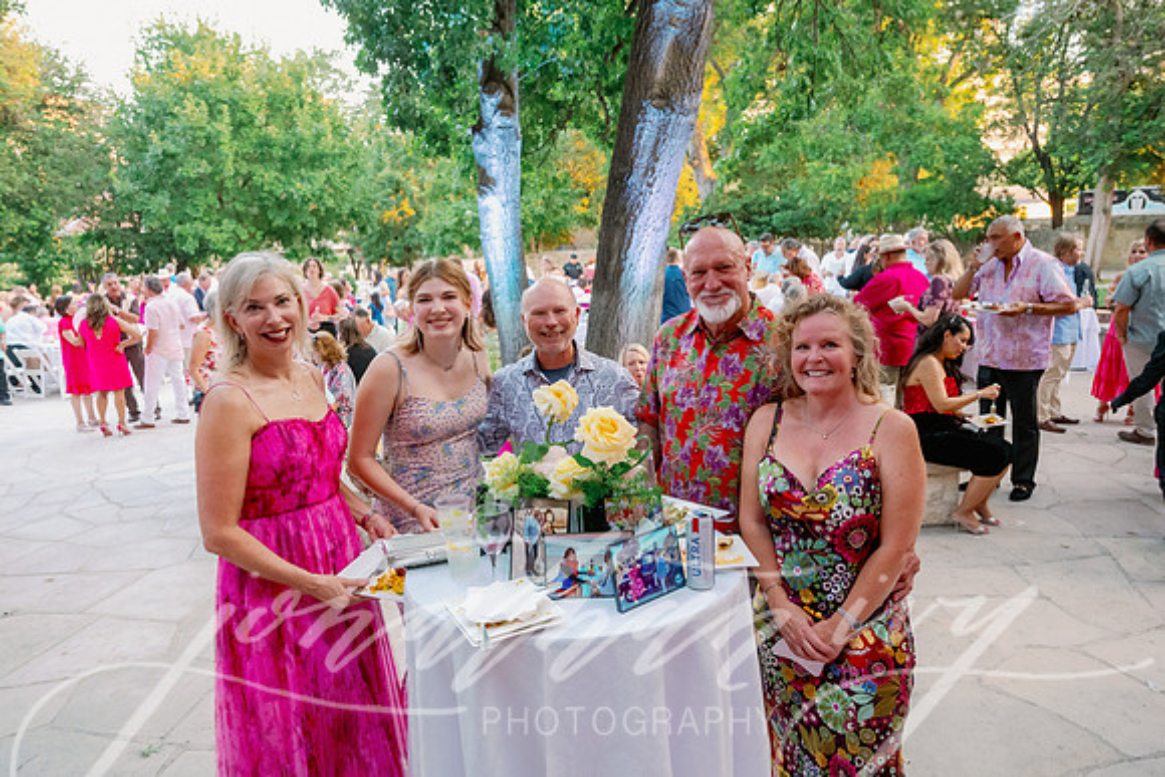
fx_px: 789
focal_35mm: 24
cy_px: 388
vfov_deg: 52.4
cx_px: 582
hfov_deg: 72.9
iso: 3200
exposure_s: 1/200
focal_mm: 24
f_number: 4
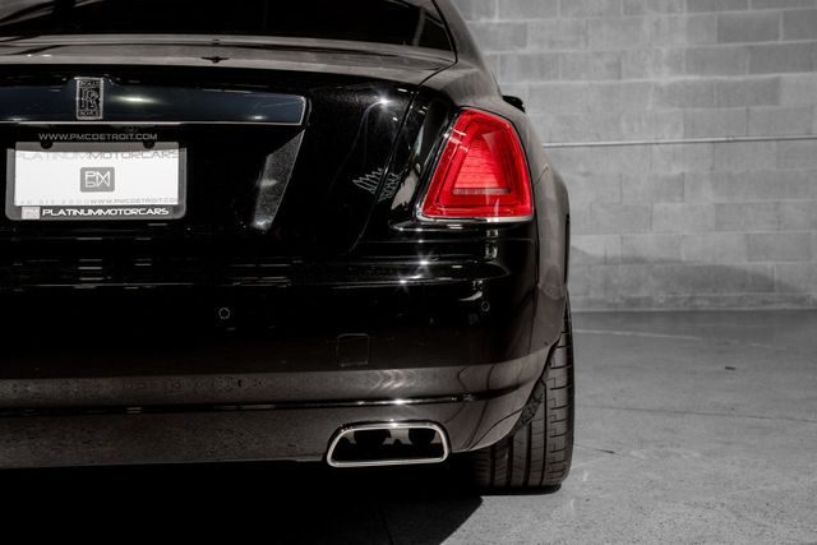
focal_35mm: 53
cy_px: 272
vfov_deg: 25.5
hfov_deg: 37.5
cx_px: 408
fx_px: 1203
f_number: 6.3
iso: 320
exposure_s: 1/60
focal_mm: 53
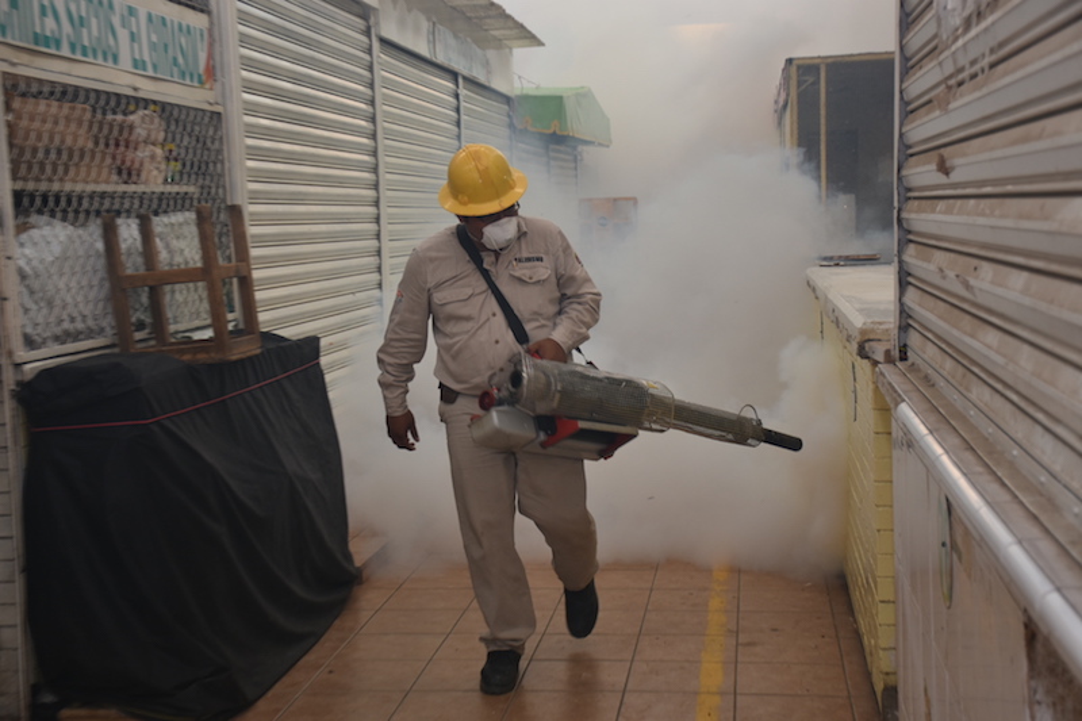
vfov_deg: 23.8
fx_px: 1713
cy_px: 360
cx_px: 541
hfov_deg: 35.1
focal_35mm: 57
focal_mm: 38
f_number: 4.2
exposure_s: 1/60
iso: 360
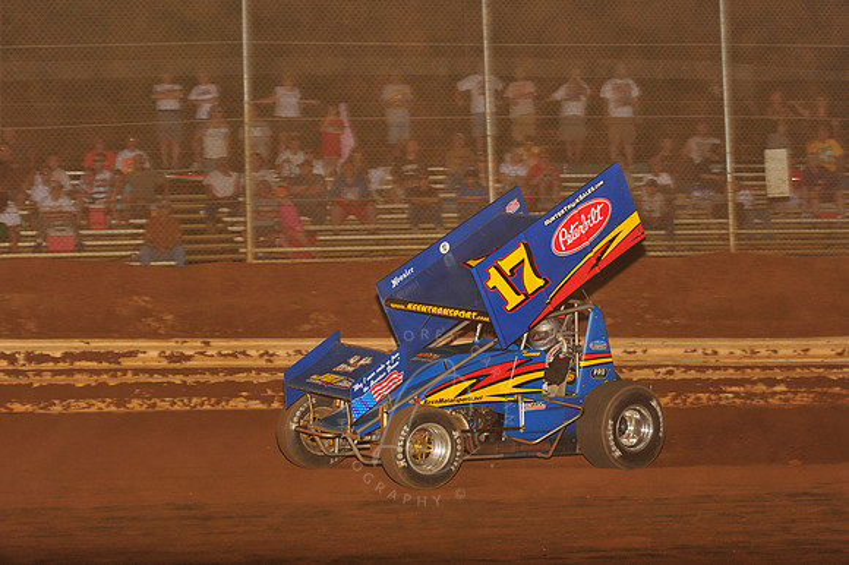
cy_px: 282
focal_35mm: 92
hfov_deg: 22.2
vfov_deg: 14.8
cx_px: 424
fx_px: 2168
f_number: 7.1
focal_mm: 92
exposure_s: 1/320
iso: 1000
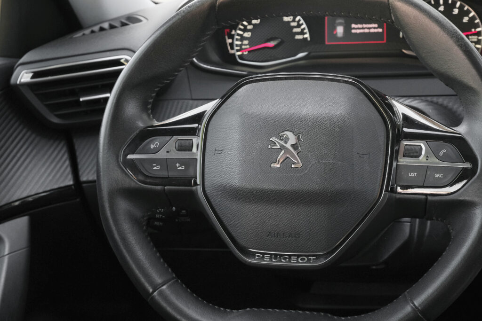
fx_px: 911
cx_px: 241
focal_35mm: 68
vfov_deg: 20.0
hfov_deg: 29.7
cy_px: 160
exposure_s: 1/80
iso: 2000
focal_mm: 45
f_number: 9
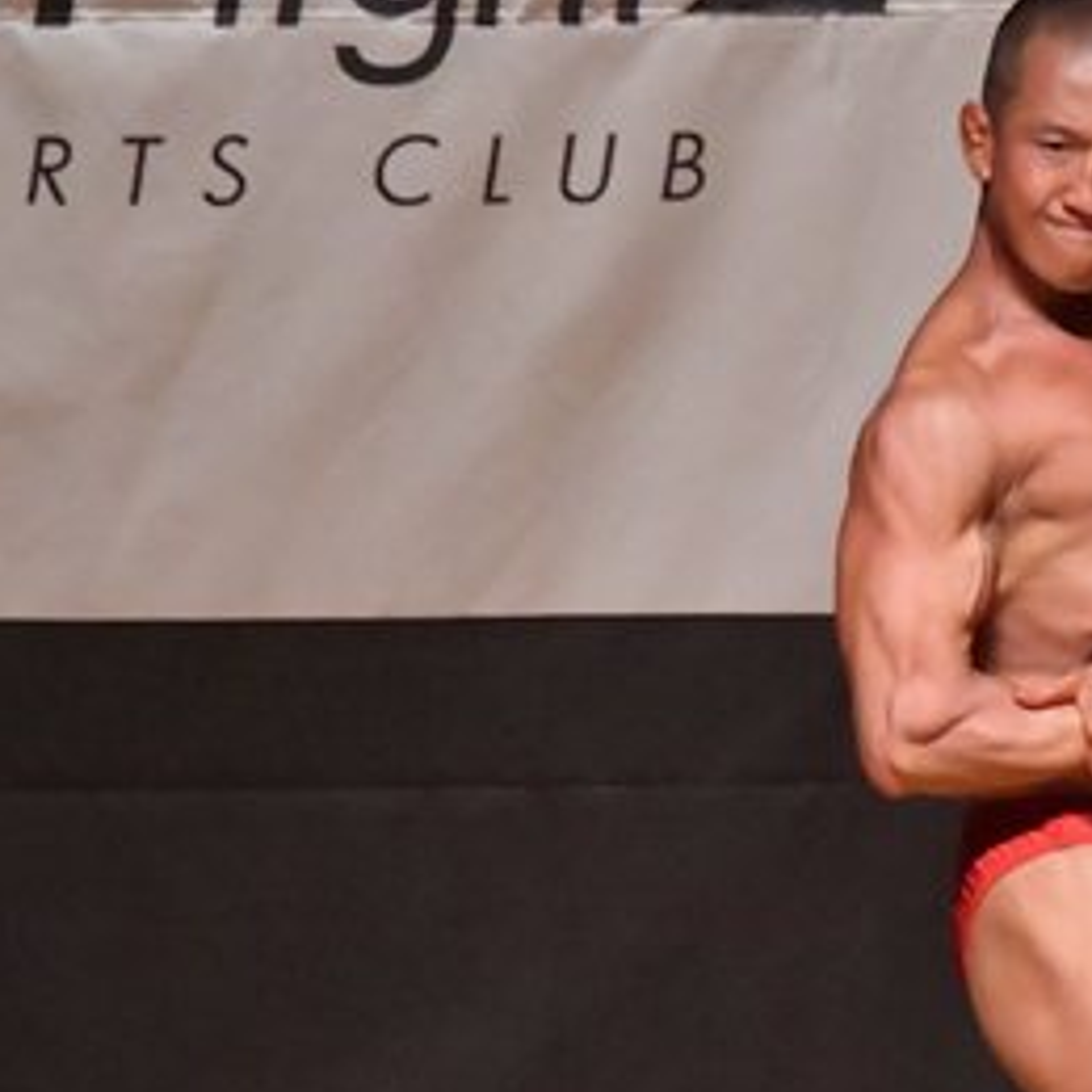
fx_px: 25804
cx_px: 943
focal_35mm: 723
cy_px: 920
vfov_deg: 2.4
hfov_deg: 2.4
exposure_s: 1/400
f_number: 5.6
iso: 12800
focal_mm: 190
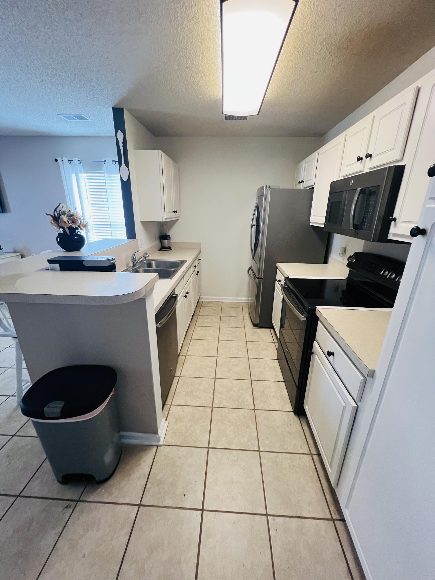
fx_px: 218
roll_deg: -0.5
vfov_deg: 106.2
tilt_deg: -19.5
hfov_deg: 89.9
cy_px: 290
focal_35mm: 13
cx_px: 218
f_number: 1.8
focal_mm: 1.57
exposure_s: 1/60
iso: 320
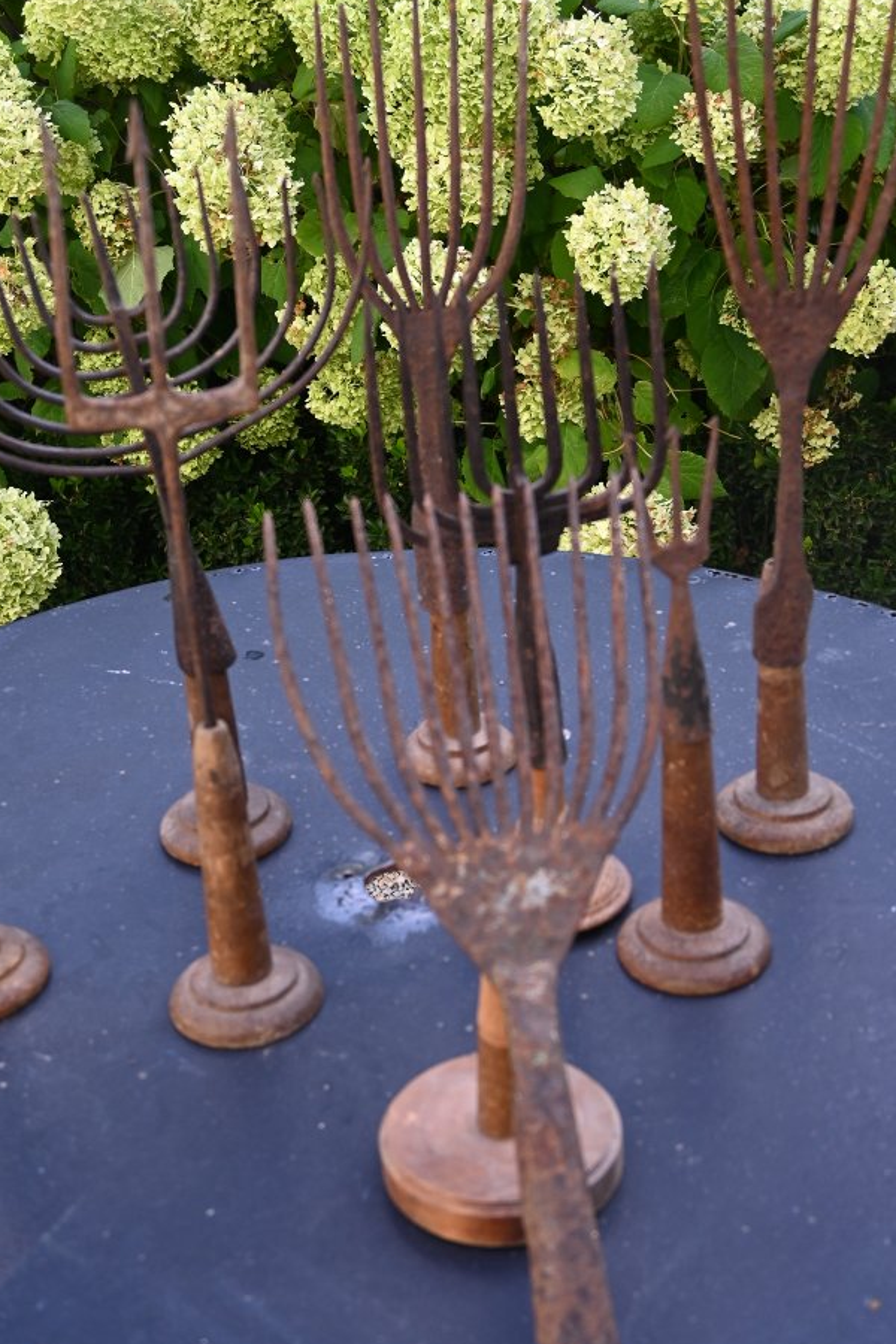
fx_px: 1792
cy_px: 542
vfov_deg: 40.9
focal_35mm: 48
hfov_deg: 28.1
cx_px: 406
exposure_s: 1/250
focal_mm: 24
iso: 200
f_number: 4
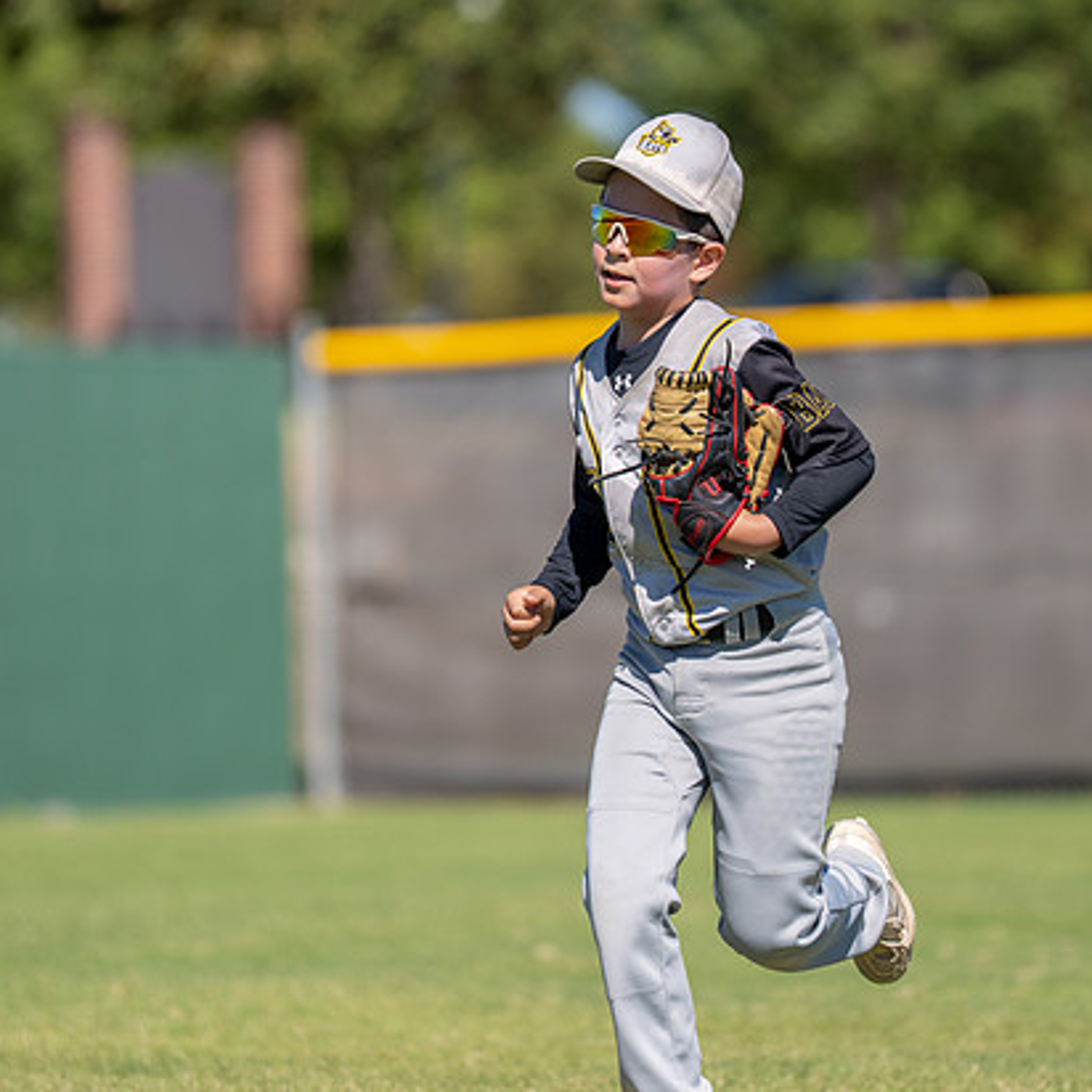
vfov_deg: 5.5
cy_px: 429
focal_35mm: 319
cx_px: 589
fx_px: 11385
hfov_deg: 5.5
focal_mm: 200
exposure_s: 1/2000
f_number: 2.8
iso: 100
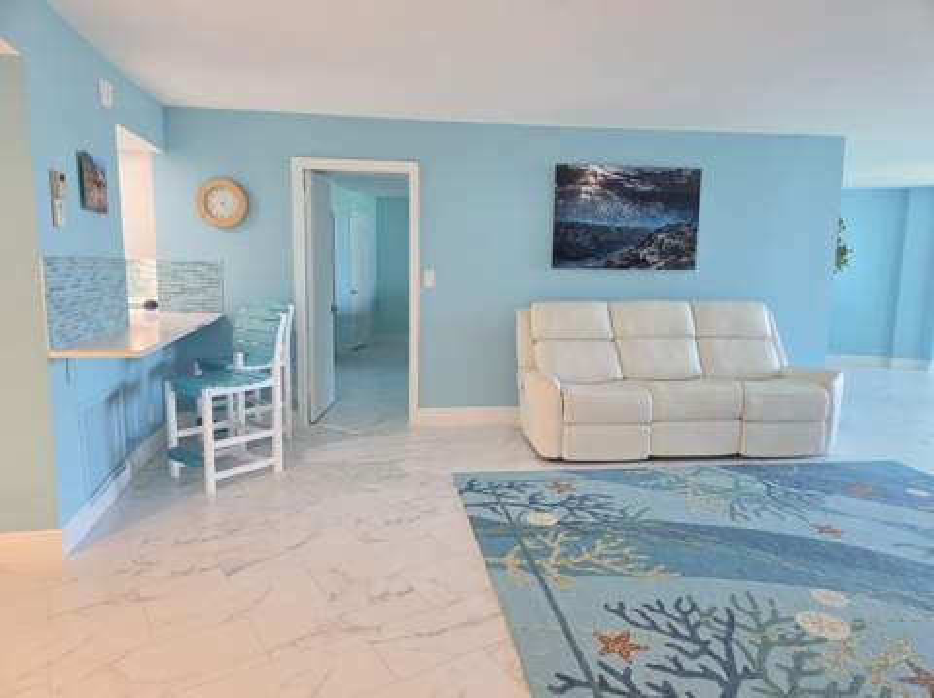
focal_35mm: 23
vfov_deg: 58.8
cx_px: 467
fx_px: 620
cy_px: 349
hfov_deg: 74.0
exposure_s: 1/120
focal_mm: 5.4
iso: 400
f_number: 1.8
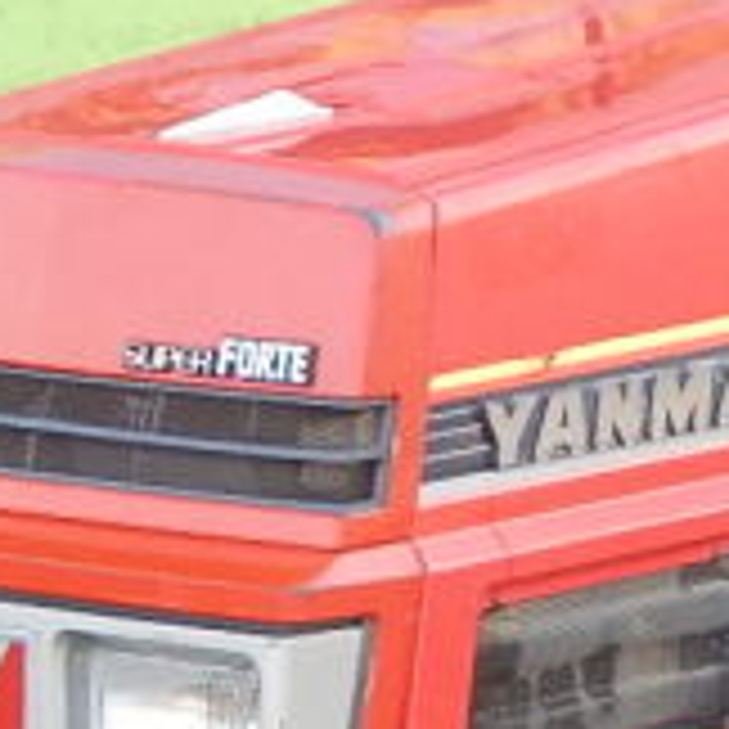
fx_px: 7934
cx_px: 999
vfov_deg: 5.3
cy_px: 630
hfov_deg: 5.2
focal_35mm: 333
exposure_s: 1/60
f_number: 4
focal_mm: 10.9
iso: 125
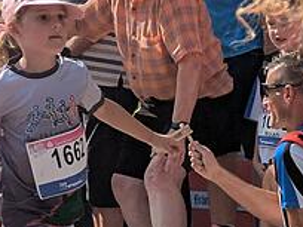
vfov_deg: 7.4
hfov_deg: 9.6
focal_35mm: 200
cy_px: 206
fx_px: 1751
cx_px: -140
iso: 41
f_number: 1.89
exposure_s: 1/1610
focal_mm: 5.43
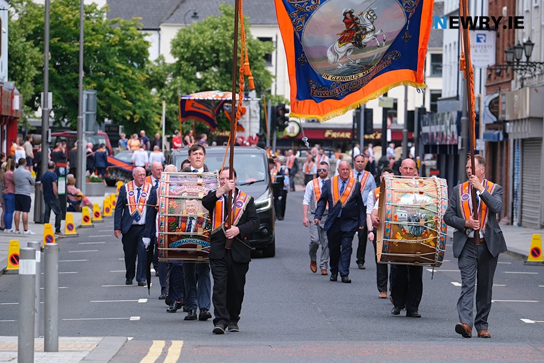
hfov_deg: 10.2
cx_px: 272
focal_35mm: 202
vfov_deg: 6.8
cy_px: 182
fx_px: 3052
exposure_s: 1/850
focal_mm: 134.4
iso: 400
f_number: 4
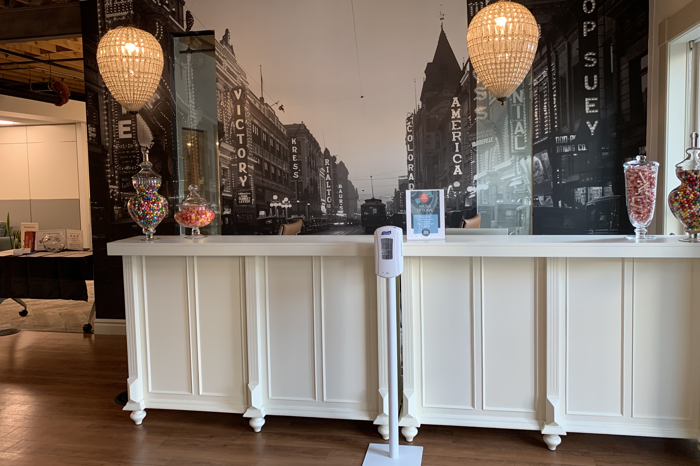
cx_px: 362
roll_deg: +0.6
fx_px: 544
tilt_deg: -3.7
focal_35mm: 28
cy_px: 205
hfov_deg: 65.5
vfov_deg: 46.3
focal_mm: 4.25
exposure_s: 1/60
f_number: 1.8
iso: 100
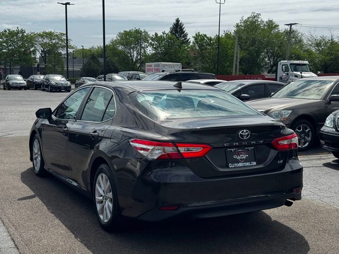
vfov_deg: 30.3
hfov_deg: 39.7
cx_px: 170
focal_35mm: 48
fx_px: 470
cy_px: 127
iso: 64
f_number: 1.78
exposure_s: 1/7092
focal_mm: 6.76
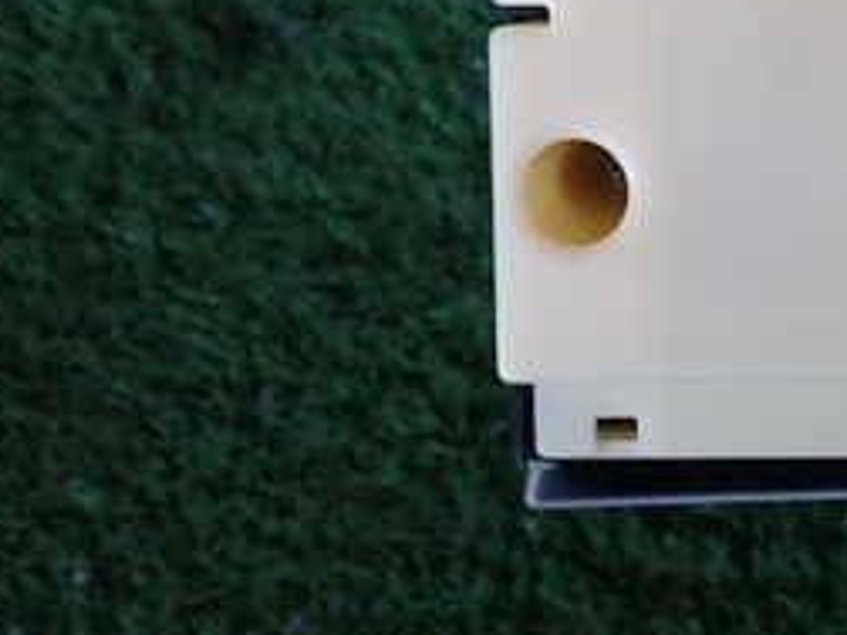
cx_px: 962
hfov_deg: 21.5
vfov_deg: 16.9
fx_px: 2103
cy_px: 41
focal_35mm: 86
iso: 100
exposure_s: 1/80
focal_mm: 6.37
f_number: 2.5
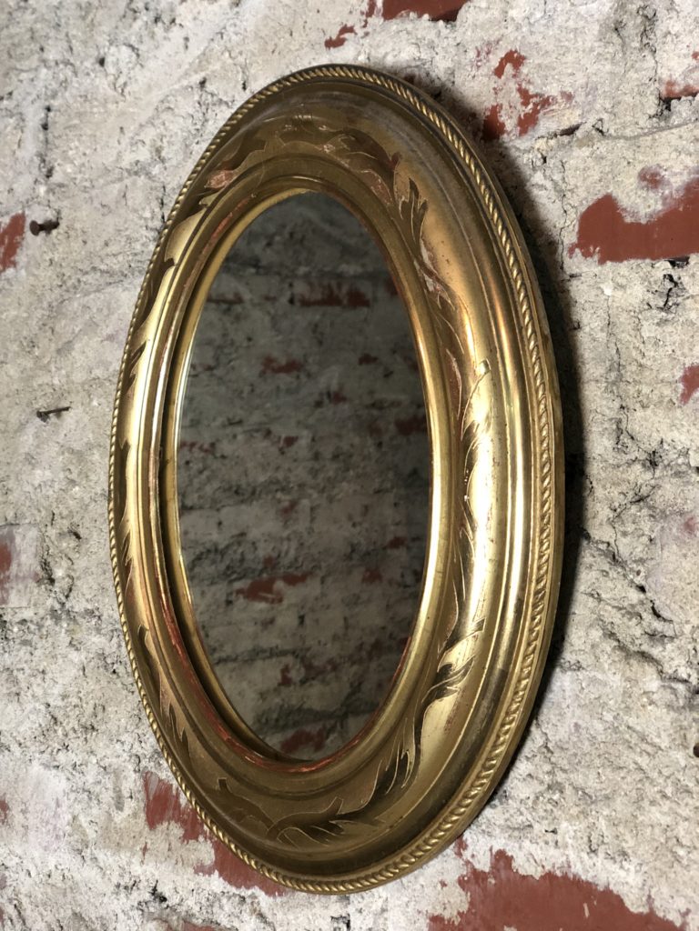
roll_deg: -0.9
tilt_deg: +7.8
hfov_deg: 28.0
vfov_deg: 36.8
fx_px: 1400
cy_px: 466
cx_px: 350
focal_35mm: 52
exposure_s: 1/25
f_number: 2.4
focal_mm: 6
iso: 160
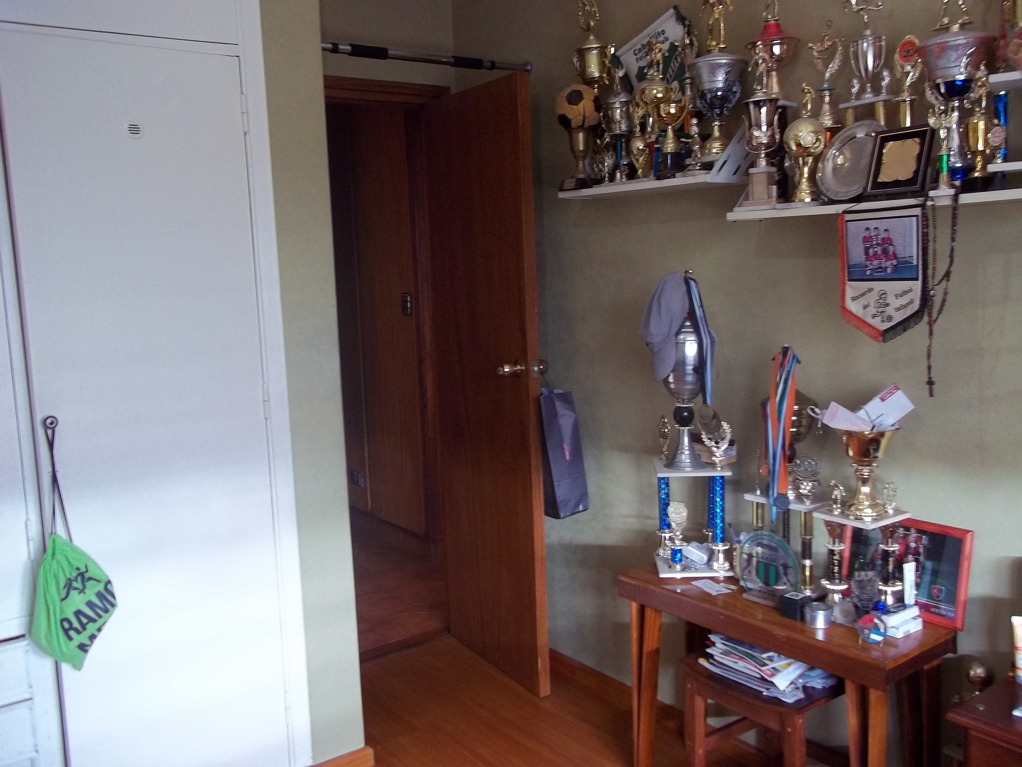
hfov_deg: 56.8
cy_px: 384
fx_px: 945
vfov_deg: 44.2
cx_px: 511
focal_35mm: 32
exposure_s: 1/8
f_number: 2.9
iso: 160
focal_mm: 5.7
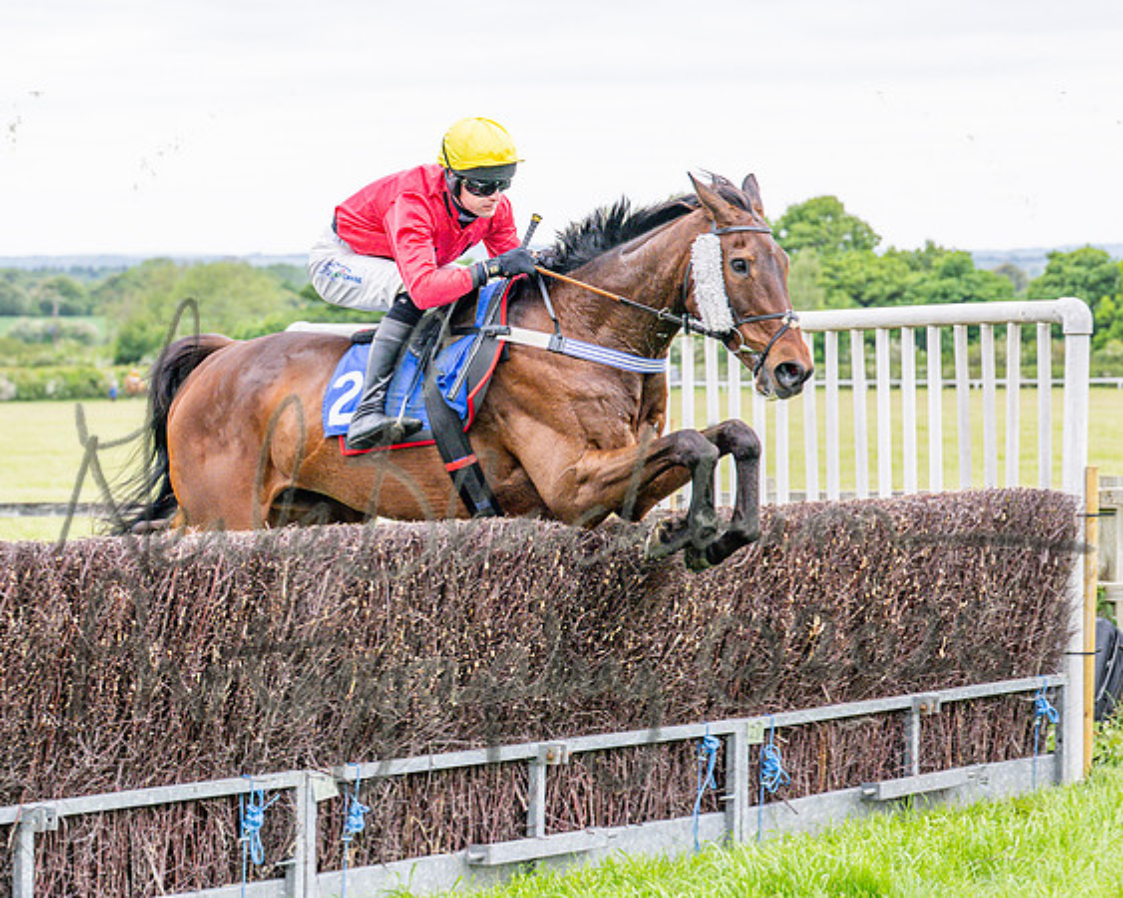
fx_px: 3737
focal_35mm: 112
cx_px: 514
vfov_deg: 13.7
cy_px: 365
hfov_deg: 17.1
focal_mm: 70
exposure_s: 1/1600
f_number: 4
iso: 400
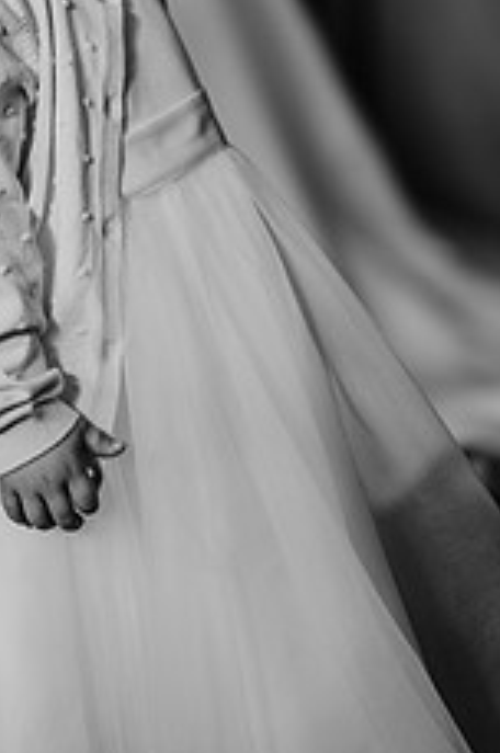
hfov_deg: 8.2
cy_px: 95
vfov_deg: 12.2
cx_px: 44
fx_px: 3489
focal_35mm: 167
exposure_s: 1/160
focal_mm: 85
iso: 200
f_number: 1.8
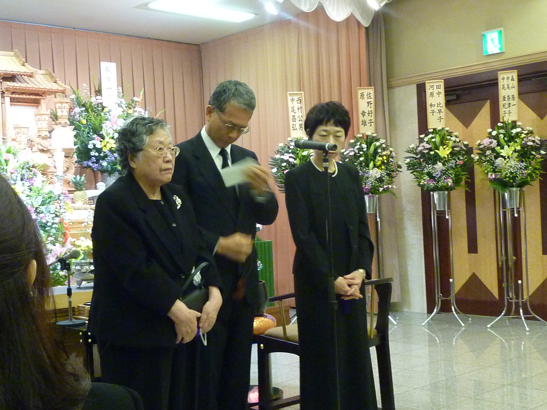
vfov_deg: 30.3
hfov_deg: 39.7
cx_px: 274
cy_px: 205
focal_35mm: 48
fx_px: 758
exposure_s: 1/15
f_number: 3.3
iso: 400
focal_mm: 4.4
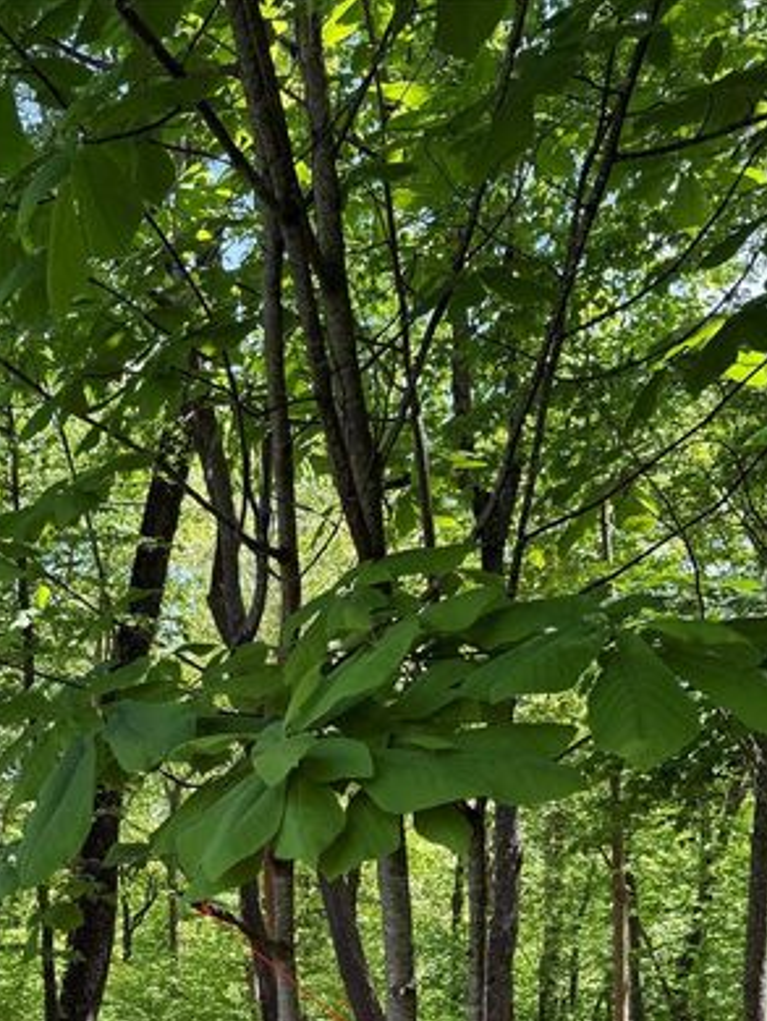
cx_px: 186
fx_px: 1210
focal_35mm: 41
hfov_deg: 34.4
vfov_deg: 42.9
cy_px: 868
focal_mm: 6.76
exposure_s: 1/358
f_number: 1.78
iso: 80
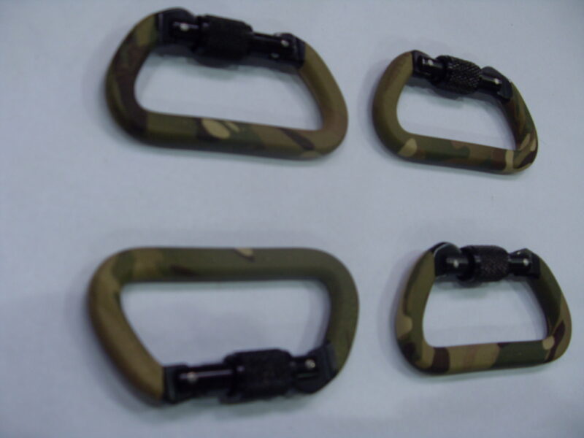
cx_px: 292
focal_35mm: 35
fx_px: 590
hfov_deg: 52.6
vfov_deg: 40.7
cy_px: 219
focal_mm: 6.3
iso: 100
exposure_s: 1/60
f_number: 2.8
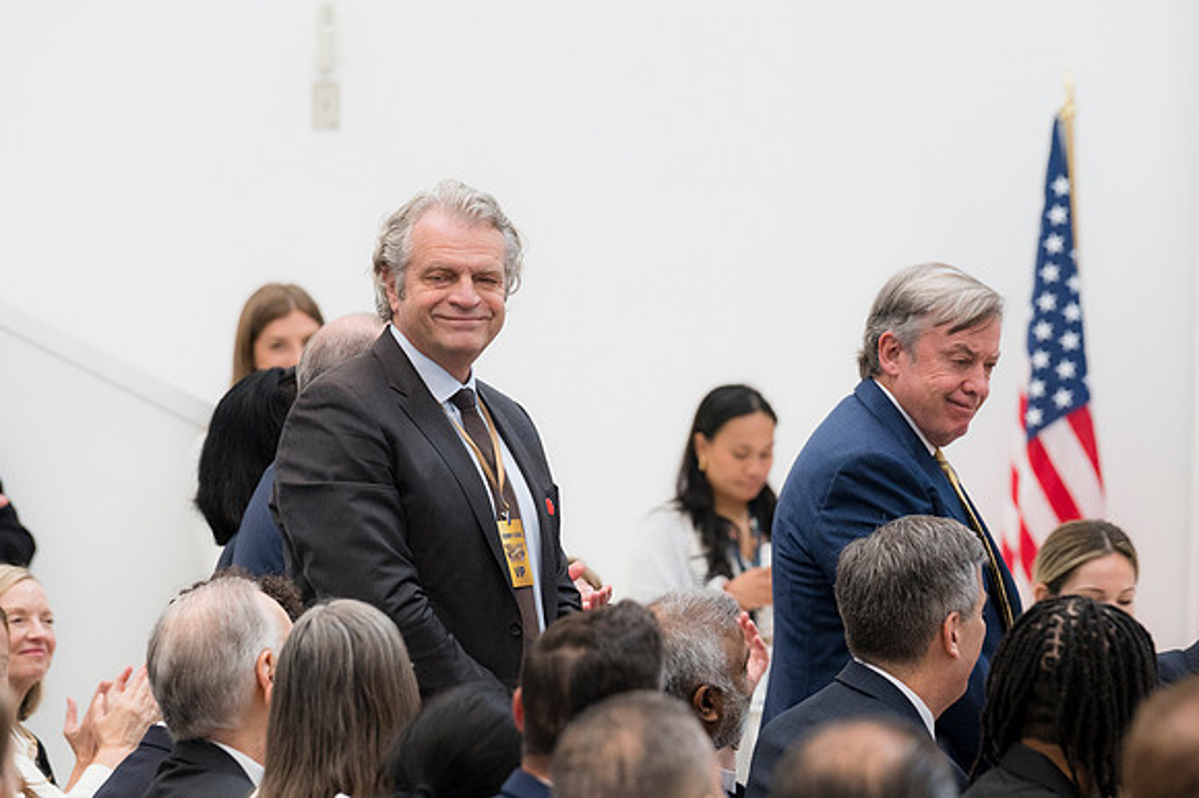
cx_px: 600
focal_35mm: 225
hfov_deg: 9.2
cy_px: 399
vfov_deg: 6.1
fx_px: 7489
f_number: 4
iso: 900
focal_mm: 150
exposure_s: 1/160
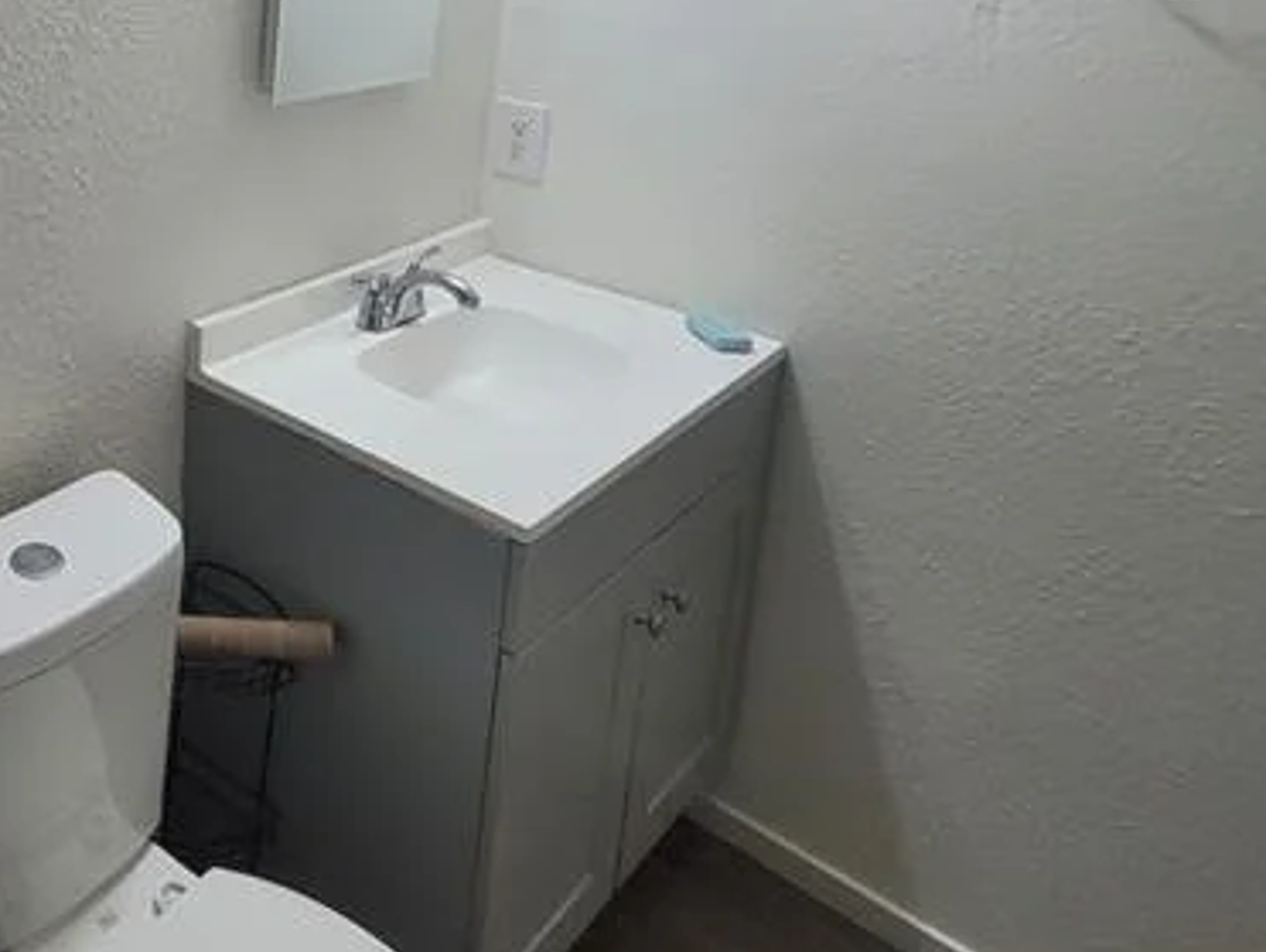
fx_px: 1025
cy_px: 41
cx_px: -34
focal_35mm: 28
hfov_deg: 49.8
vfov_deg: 43.9
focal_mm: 2.2
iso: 125
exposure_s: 1/120
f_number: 2.2
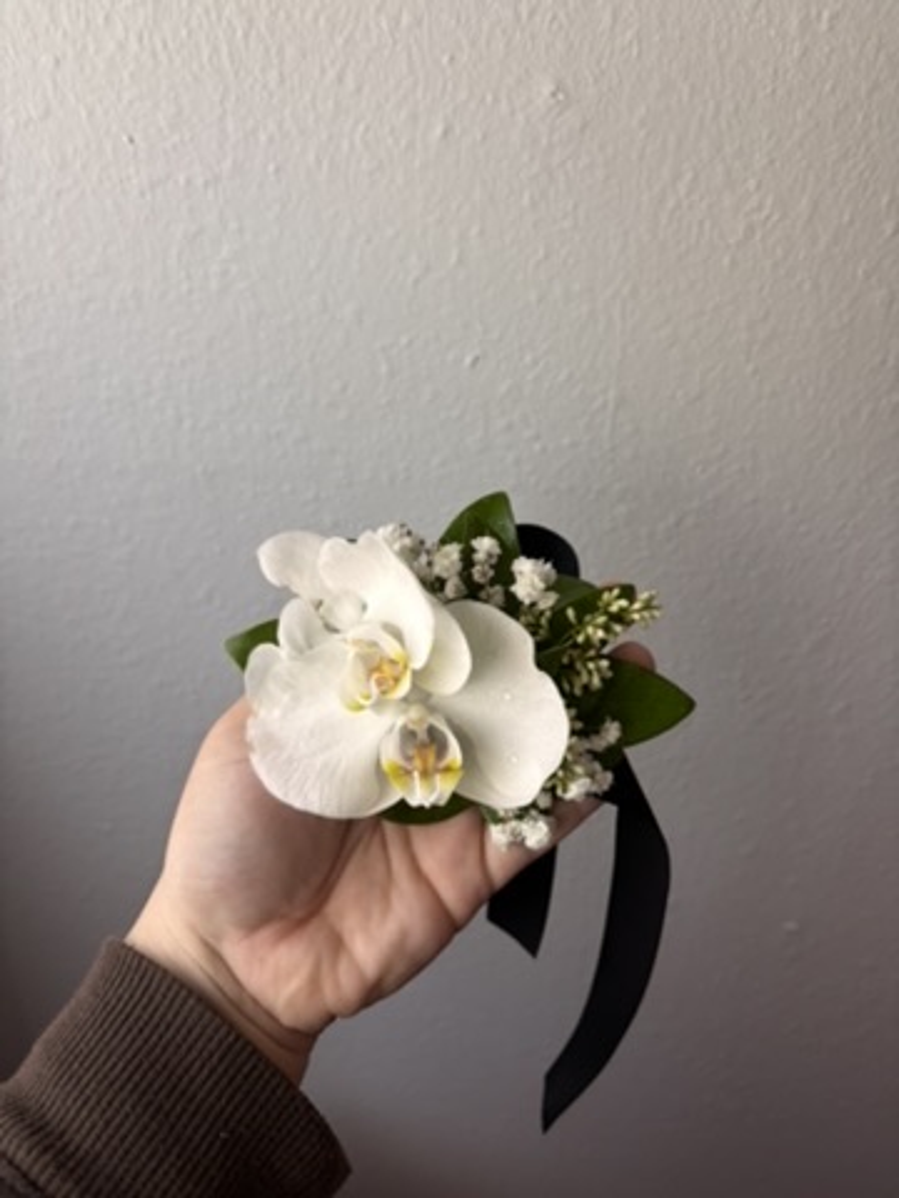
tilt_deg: -30.0
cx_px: 450
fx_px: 900
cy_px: 599
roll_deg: -3.4
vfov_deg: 67.3
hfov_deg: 53.1
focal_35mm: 26
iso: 125
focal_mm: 5.96
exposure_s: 1/66
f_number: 1.6
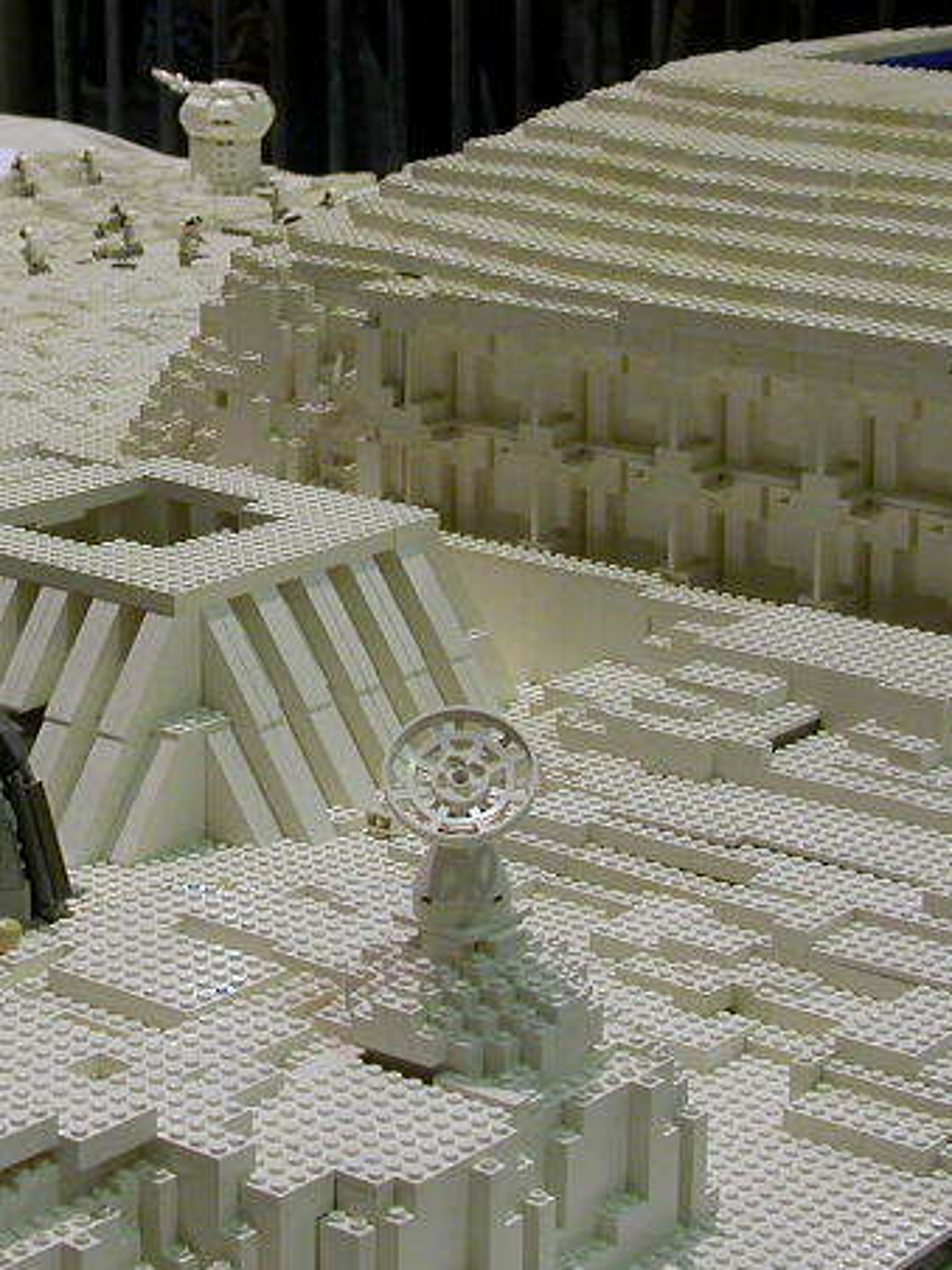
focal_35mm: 86
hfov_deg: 17.0
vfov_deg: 22.6
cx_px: 180
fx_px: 3154
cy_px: 374
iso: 100
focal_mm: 7.85
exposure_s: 1/30
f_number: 2.6
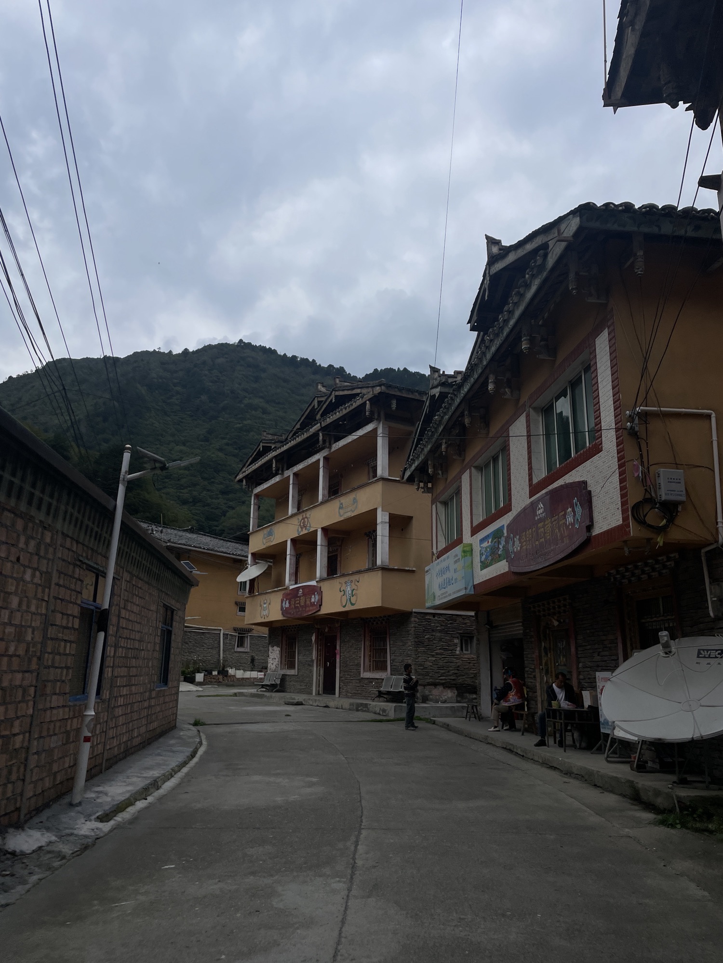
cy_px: 482
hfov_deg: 53.1
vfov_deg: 67.3
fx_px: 724
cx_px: 362
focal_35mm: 26
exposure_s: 1/9804
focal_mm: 4.2
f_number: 1.6
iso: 32
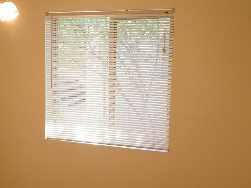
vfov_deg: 27.4
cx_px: 104
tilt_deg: -9.8
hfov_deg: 36.1
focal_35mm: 53
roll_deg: -2.2
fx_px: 384
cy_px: 116
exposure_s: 1/30
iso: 32
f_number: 2.2
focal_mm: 4.15
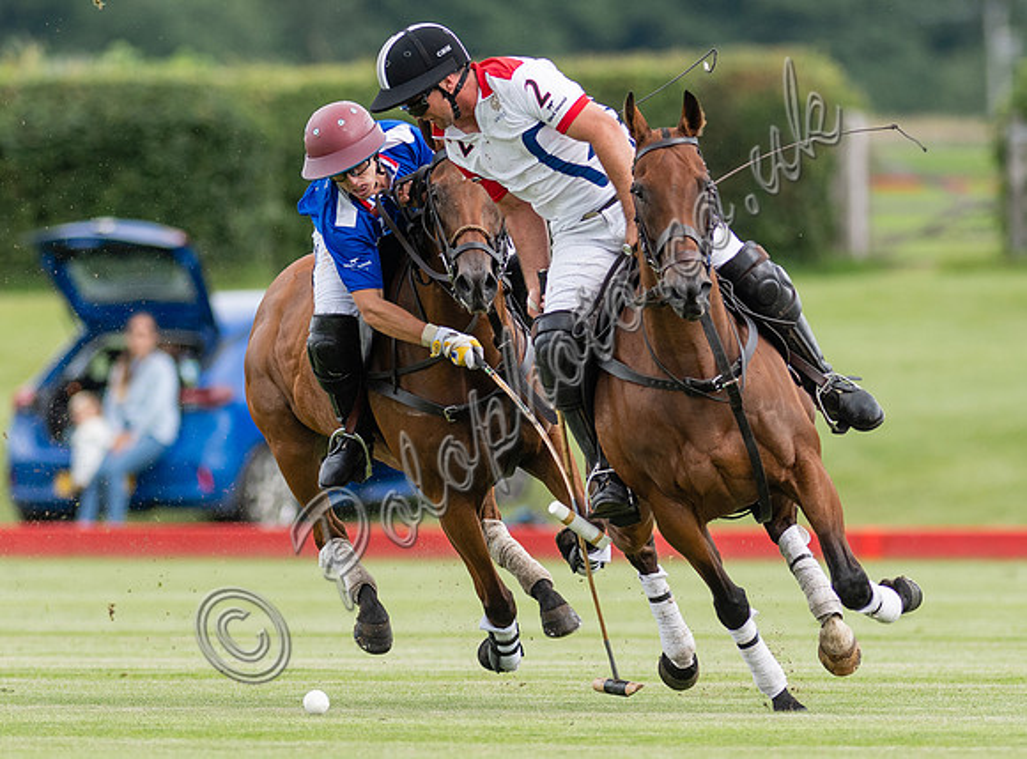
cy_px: 416
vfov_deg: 2.1
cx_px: 539
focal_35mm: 689
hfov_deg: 2.9
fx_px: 20353
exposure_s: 1/1600
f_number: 2.8
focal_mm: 300
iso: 320
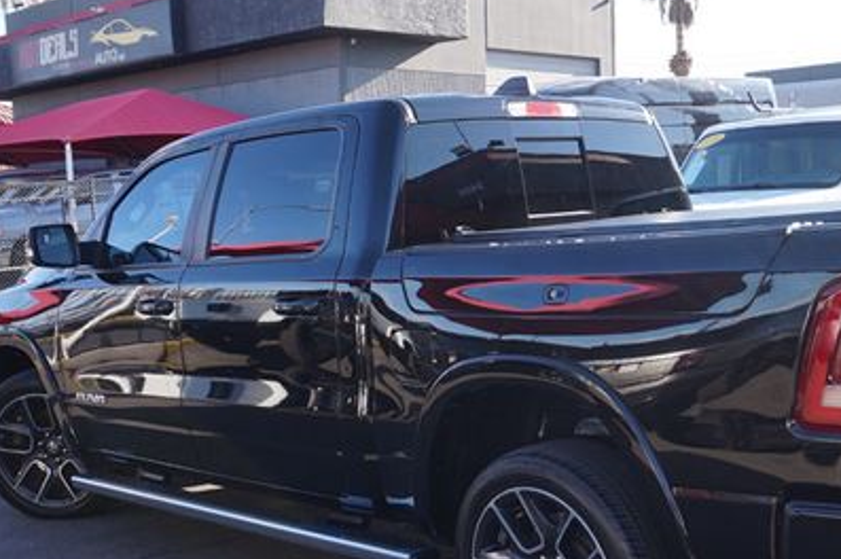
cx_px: 555
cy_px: 383
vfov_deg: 26.4
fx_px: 1186
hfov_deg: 38.6
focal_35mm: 51
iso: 100
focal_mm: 21
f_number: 6.3
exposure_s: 1/100
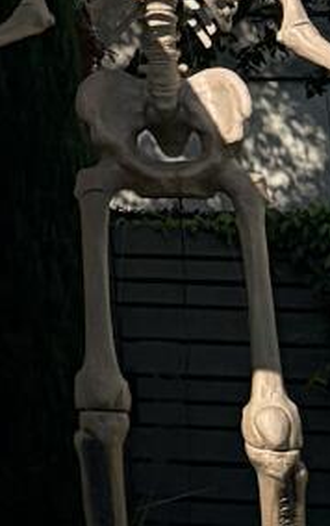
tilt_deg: +17.8
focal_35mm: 194
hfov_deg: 6.0
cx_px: -851
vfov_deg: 9.8
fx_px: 2786
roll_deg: -1.5
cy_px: -630
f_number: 1.6
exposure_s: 1/8850
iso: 50
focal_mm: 5.96
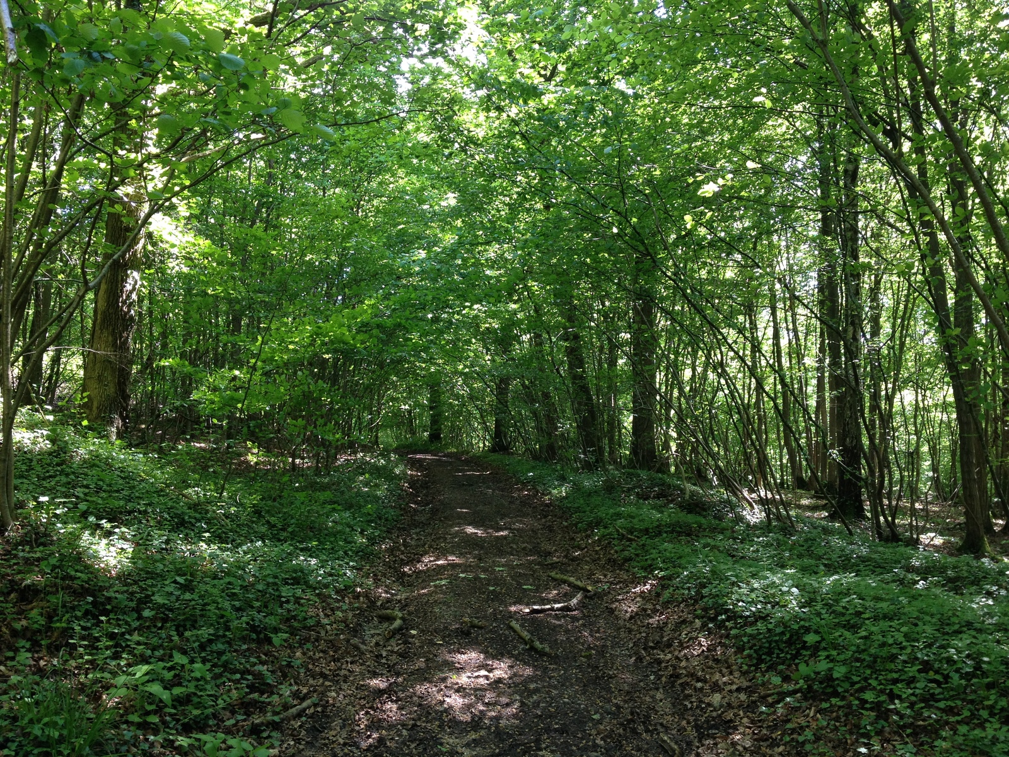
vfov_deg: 40.7
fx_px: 1020
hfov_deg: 52.6
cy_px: 378
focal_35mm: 35
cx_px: 504
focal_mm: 4.28
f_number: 2.4
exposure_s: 1/60
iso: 64
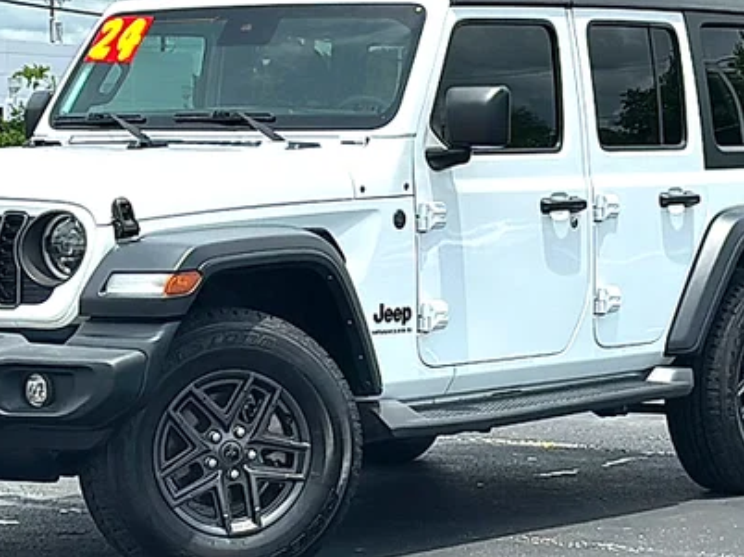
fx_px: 2470
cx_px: 267
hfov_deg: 17.1
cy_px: 243
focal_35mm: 115
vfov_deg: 12.9
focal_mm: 6.86
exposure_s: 1/5319
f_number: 1.78
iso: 64
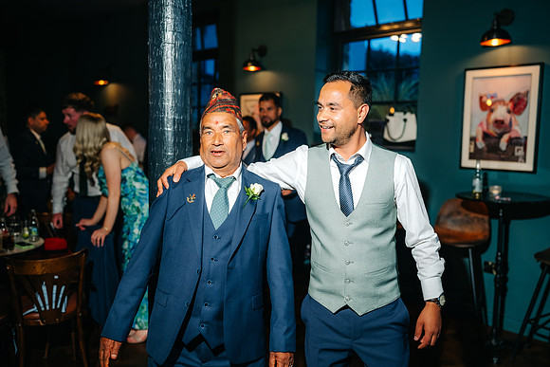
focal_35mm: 35
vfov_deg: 37.9
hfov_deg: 54.4
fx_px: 535
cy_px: 184
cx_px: 275
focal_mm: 35
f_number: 2
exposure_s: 1/200
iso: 400
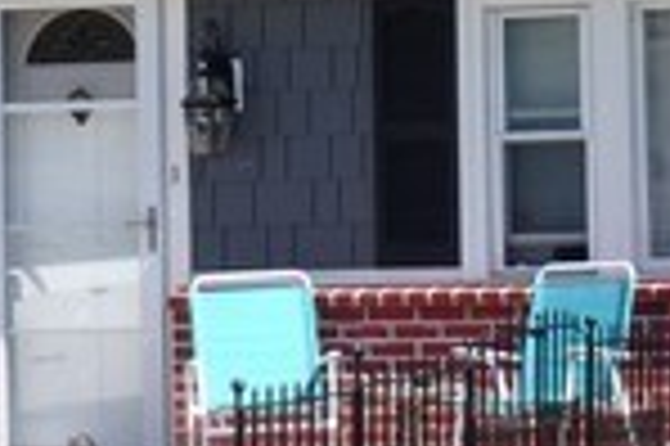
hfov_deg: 7.2
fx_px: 5317
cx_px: 324
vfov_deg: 4.7
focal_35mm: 286
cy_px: -333
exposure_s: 1/340
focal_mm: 11.5
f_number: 5.2
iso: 80
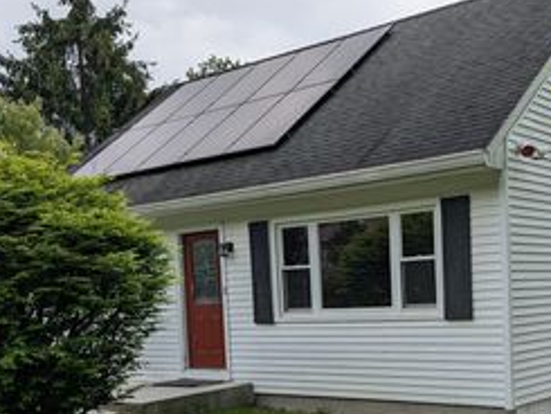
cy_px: 335
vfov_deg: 29.0
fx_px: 780
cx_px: 387
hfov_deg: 38.2
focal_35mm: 49
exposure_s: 1/319
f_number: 1.68
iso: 20
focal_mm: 6.9
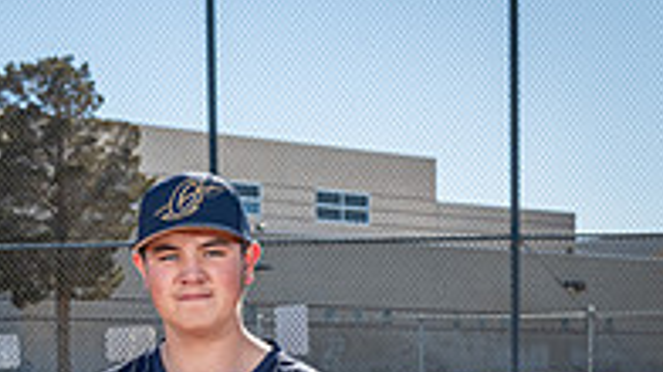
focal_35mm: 135
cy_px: 690
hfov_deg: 15.8
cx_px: 176
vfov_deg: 8.6
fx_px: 2372
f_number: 8
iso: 200
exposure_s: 1/250
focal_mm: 56
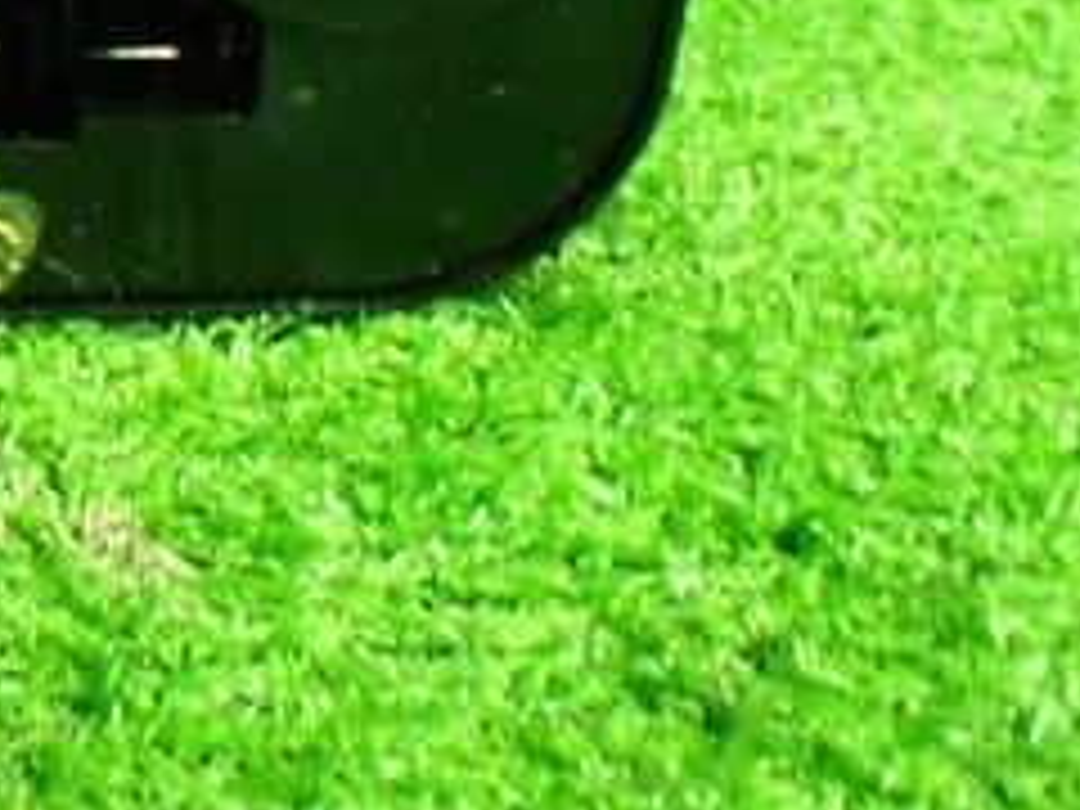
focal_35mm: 75
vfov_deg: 19.2
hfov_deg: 23.8
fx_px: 2340
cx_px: -198
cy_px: 27
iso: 800
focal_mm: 5.4
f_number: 2.3
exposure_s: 1/40
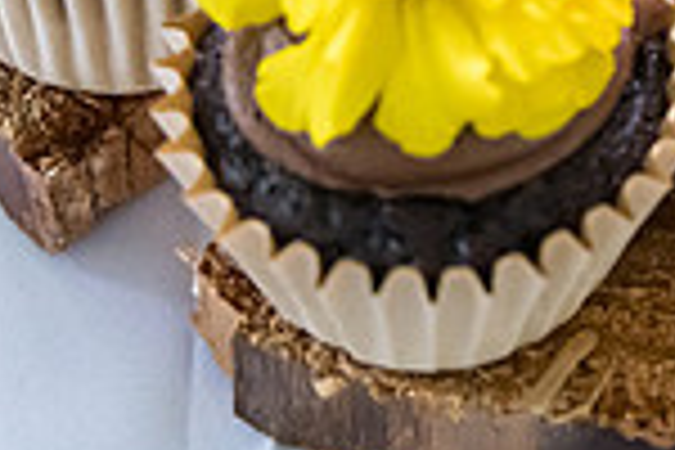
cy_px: -200
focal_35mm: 155
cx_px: 639
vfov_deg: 8.7
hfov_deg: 13.1
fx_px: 2906
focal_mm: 40
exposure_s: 1/320
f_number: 4
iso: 2500
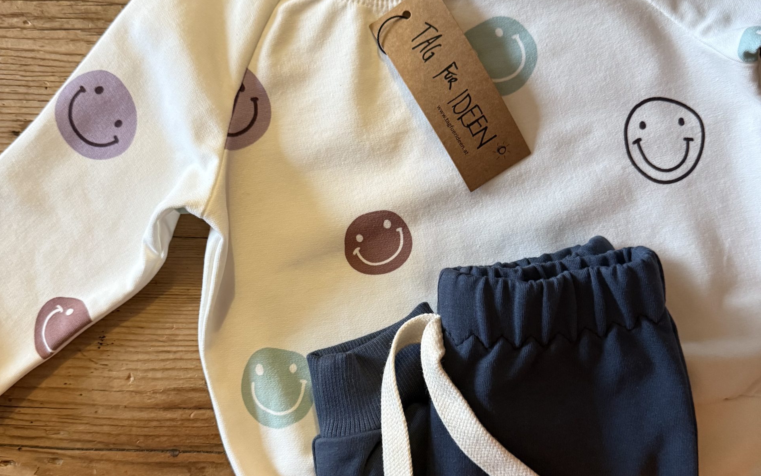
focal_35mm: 34
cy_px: 265
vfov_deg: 37.2
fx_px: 705
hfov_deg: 56.7
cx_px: 380
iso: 500
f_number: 1.78
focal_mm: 6.76
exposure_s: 1/50
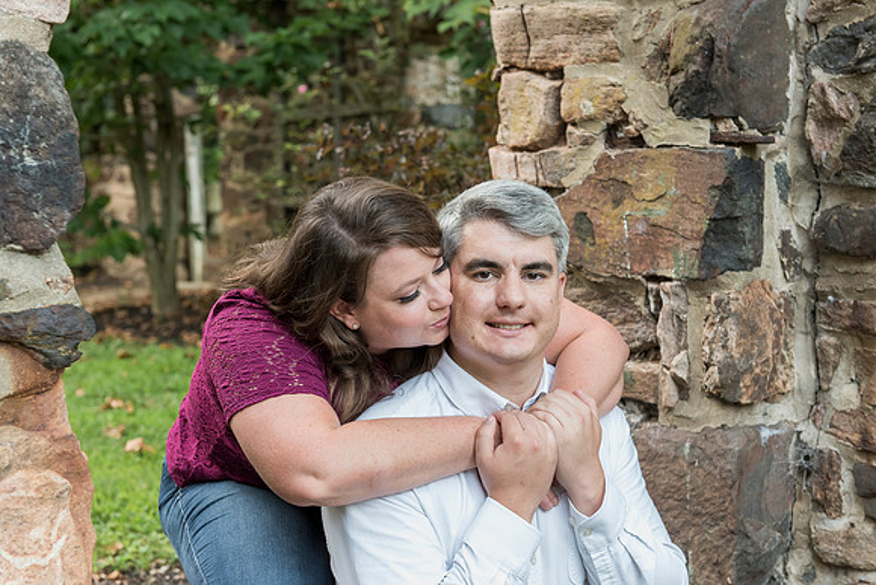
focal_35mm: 60
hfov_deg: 33.4
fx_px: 1460
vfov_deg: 22.6
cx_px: 438
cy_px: 292
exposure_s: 1/80
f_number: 4.5
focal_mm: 60
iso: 1600
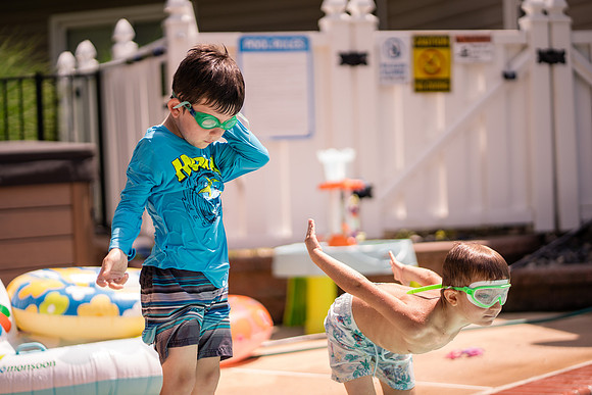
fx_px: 1398
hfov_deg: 23.9
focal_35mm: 85
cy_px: 198
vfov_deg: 16.1
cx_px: 296
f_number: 1.8
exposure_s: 1/4000
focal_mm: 85
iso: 200
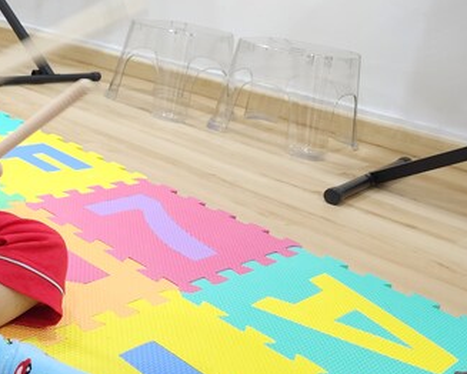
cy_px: 61
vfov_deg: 30.5
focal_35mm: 48
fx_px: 664
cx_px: -11
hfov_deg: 34.8
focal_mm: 6.4
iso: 400
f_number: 1.8
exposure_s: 1/100
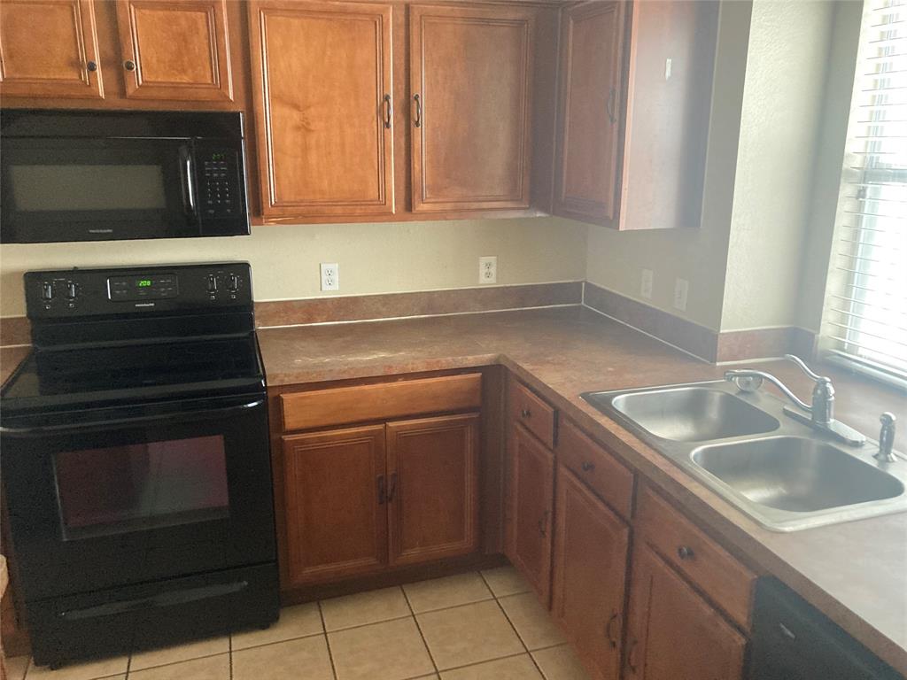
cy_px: 340
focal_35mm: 28
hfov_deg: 63.4
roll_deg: -0.6
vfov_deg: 49.7
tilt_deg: -13.0
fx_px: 734
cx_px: 454
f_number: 1.8
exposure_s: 1/45
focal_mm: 3.99
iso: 320
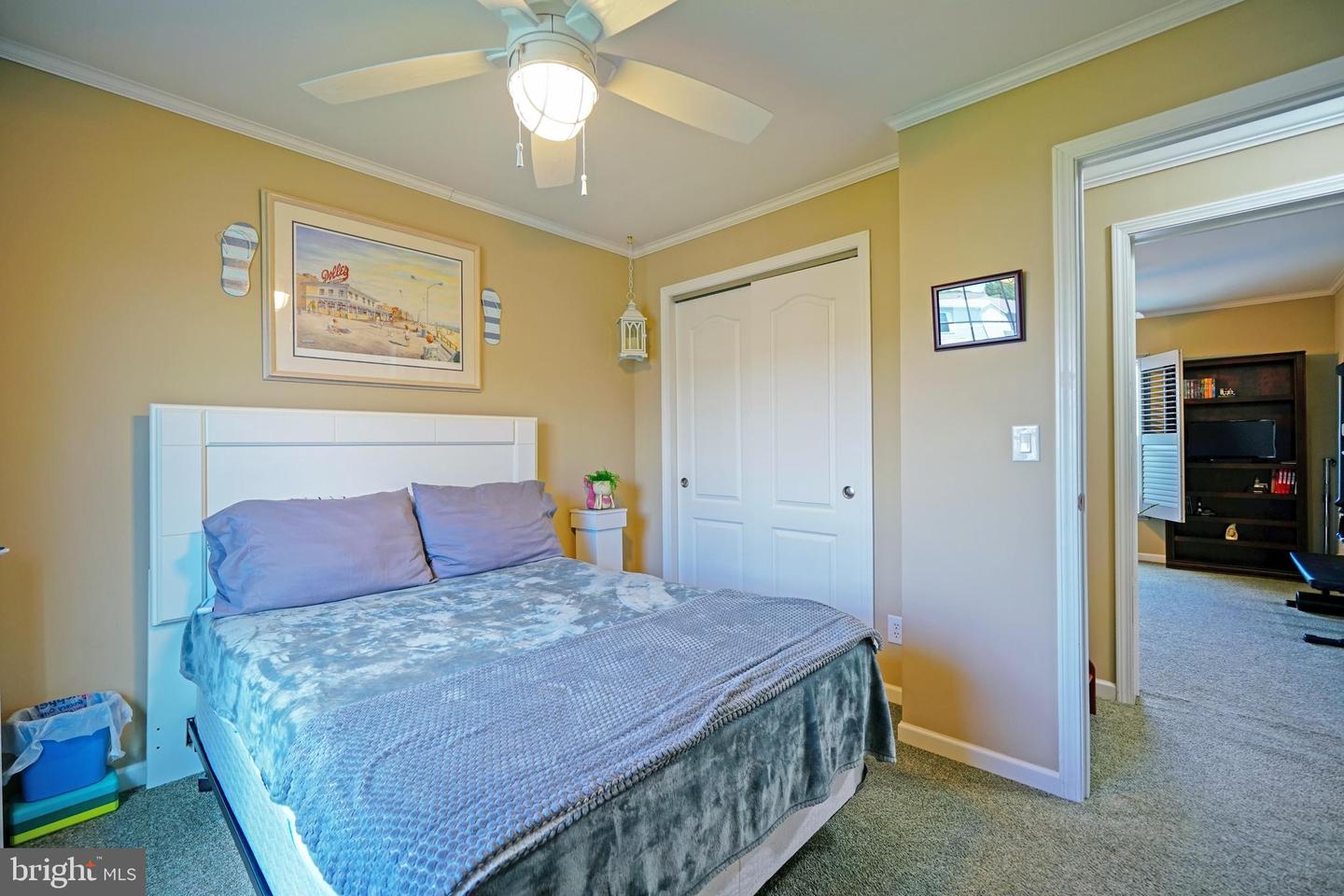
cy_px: 448
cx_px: 672
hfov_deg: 100.4
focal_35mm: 15
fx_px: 560
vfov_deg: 77.3
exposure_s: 1/30
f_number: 2.8
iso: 500
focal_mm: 10
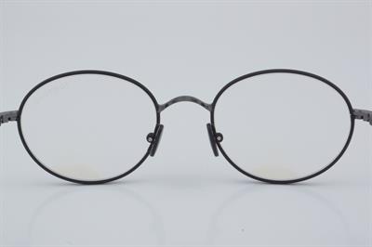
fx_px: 852
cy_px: 124
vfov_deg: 16.5
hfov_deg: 24.6
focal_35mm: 82
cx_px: 186
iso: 100
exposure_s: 1/4
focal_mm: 55
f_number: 32
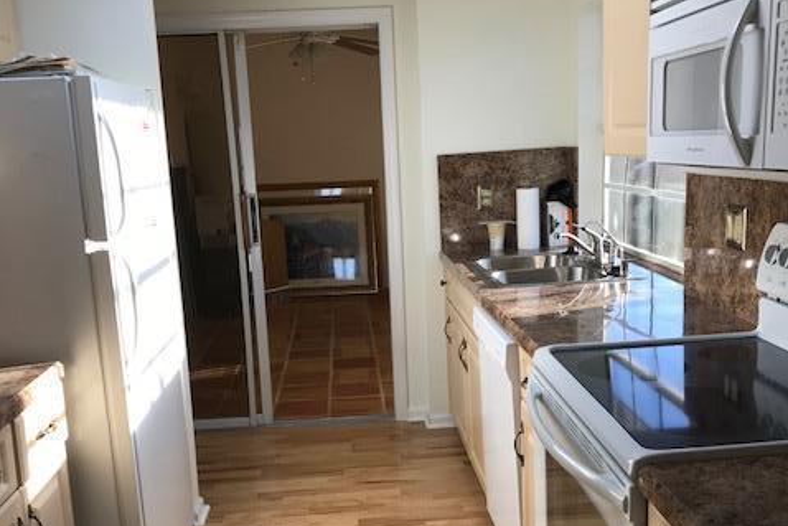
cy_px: 335
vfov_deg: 34.0
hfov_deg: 49.5
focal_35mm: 39
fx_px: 854
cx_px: 394
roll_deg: +3.0
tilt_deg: -12.0
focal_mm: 3.99
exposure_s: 1/120
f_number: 1.8
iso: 25
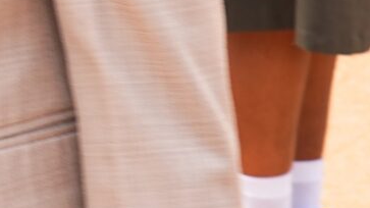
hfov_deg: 7.1
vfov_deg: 4.3
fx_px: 2678
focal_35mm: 273
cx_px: -689
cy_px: -360
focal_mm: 37
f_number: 7.1
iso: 100
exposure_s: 1/125
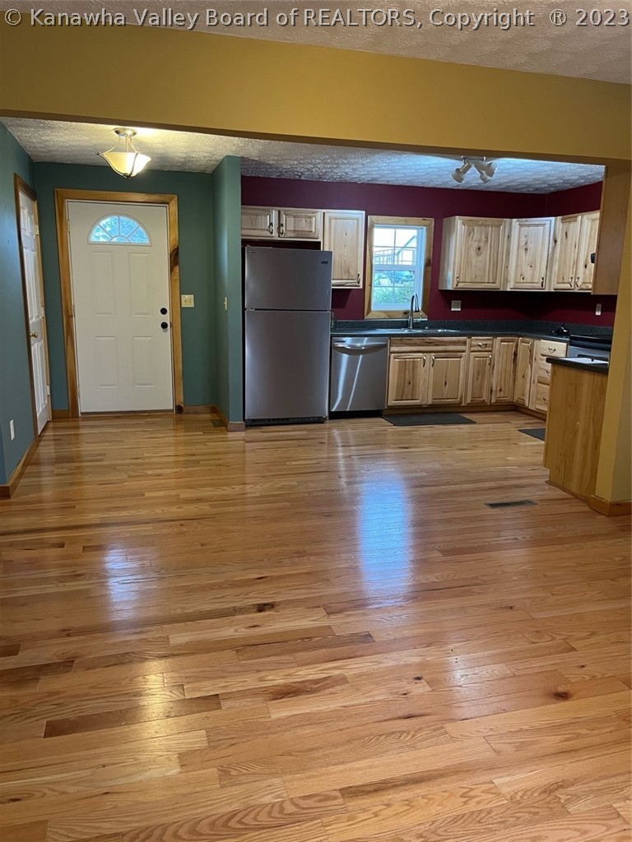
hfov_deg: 53.1
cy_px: 421
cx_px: 316
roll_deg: -0.5
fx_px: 633
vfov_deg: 67.3
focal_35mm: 26
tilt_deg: -12.1
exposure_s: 1/60
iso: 320
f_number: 1.6
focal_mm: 5.1
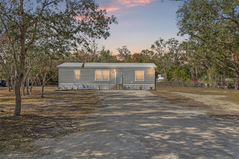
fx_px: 199
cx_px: 120
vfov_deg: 43.6
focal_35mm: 30
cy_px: 80
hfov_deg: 61.9
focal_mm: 20
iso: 400
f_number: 8
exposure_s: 1/1000
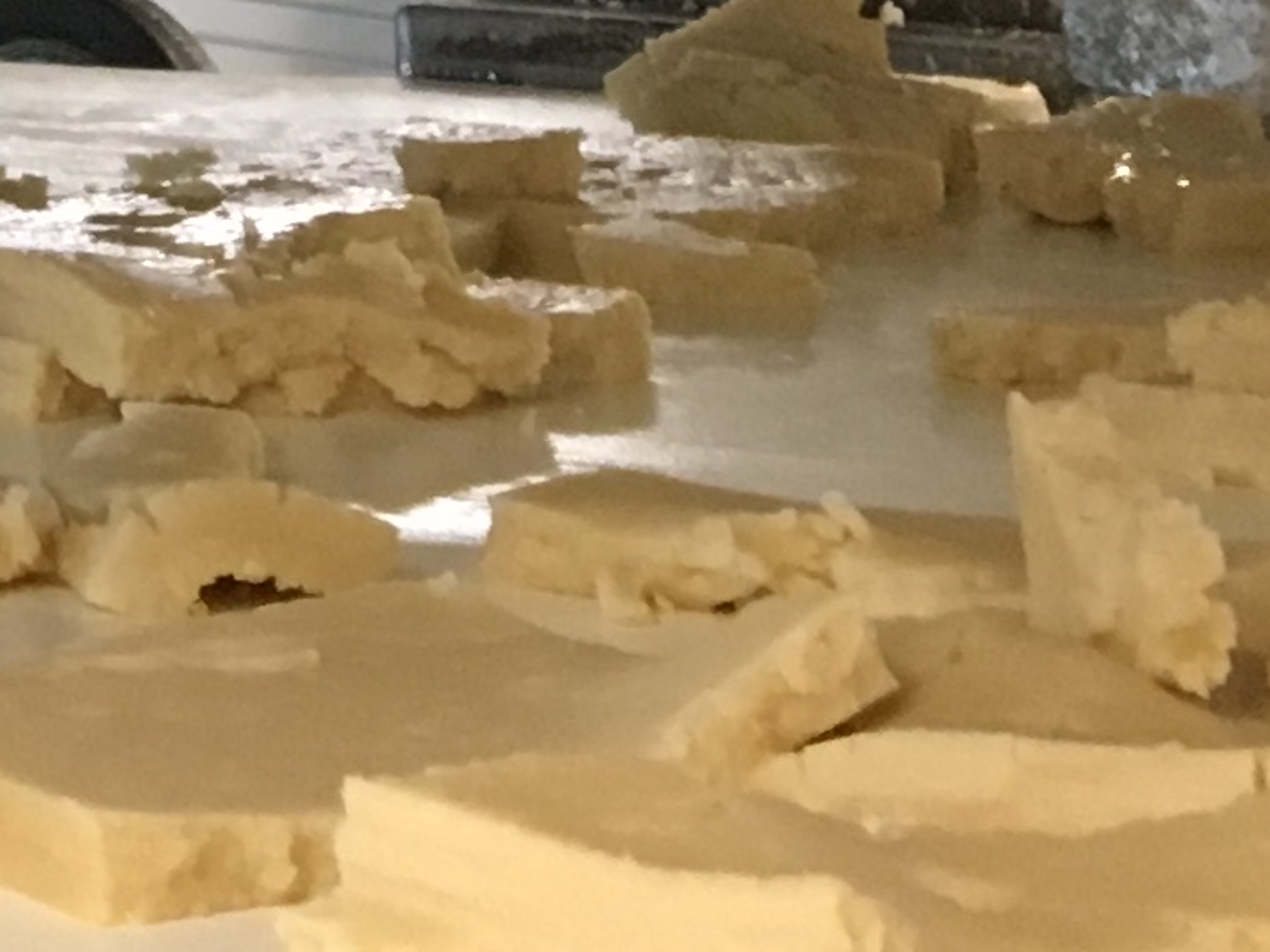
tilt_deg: +7.1
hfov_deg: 11.6
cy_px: -1496
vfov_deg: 8.4
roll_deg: -3.7
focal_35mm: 158
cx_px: -1018
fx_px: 5797
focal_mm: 4.15
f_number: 2.2
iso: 160
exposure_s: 1/33
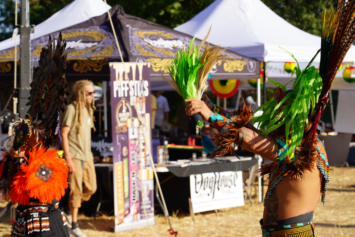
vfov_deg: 13.0
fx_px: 1035
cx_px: 178
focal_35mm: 105
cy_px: 118
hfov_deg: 19.5
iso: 100
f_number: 5.6
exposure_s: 1/320
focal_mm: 105
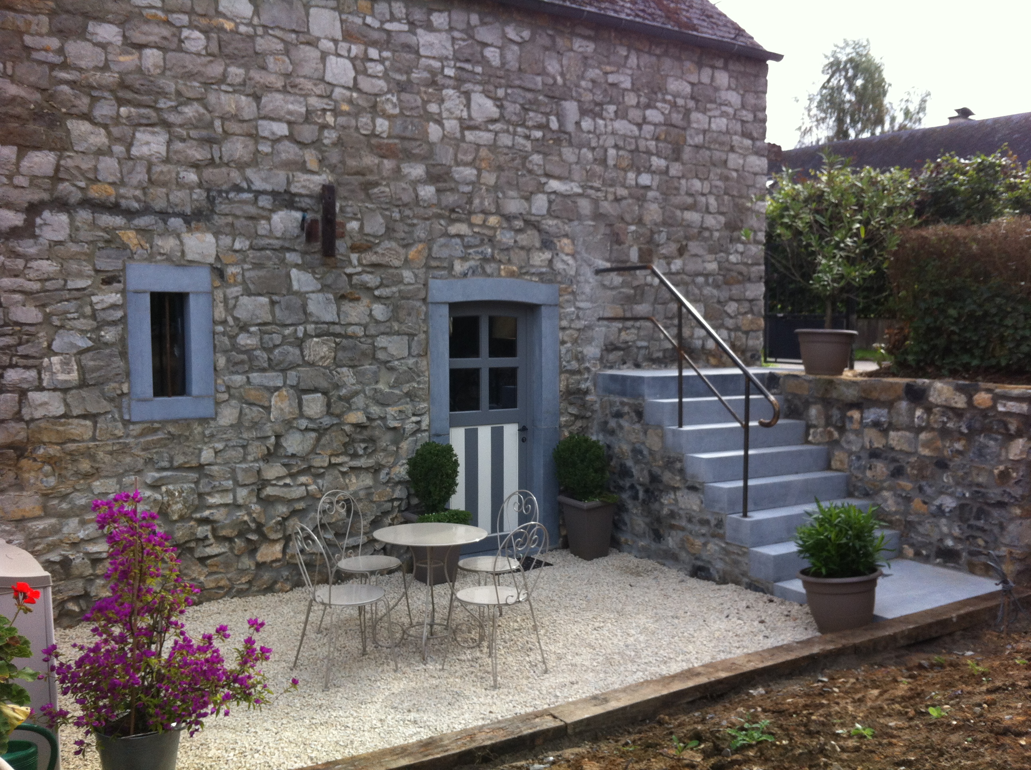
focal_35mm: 35
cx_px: 516
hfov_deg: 52.7
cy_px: 385
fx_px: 1041
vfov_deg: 40.6
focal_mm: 3.85
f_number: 2.8
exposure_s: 1/321
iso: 80
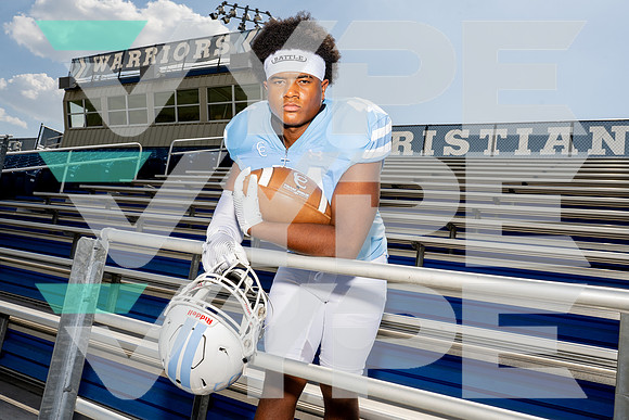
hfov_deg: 61.1
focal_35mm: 31
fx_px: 533
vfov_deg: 43.0
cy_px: 210
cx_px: 314
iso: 125
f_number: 11
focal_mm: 29
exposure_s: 1/250
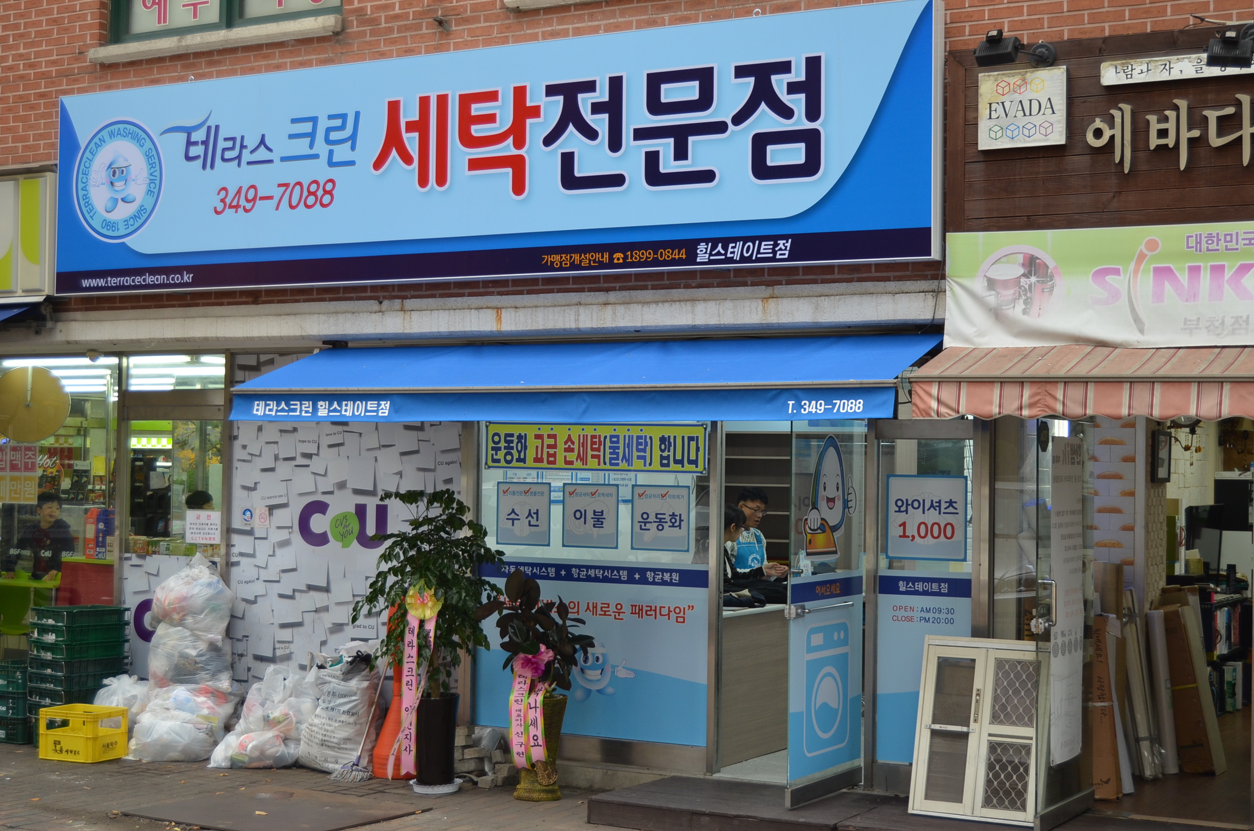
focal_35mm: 52
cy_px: 416
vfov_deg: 25.6
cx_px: 627
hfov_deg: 37.9
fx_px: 1825
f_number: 5.6
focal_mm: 35
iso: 400
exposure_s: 1/100
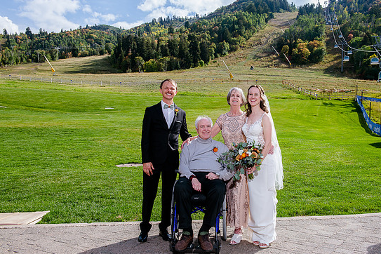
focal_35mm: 35
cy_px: 130
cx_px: 204
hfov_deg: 54.4
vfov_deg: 37.8
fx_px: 370
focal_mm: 32
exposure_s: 1/250
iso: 200
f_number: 8
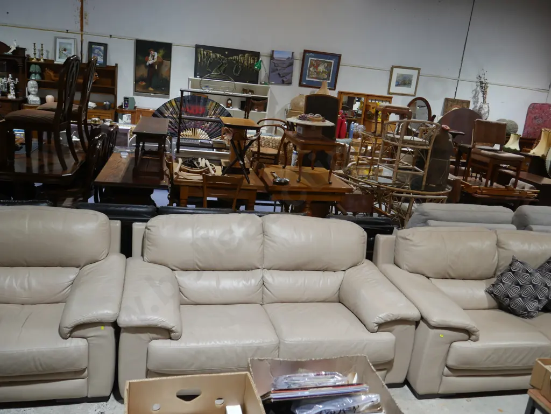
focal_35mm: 30
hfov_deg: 59.9
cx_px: 276
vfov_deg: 46.8
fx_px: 478
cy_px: 207
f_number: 3.6
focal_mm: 15
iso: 250
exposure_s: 1/60
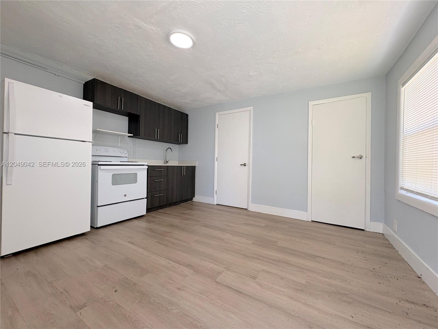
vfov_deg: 85.7
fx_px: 177
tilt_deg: +0.4
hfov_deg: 102.1
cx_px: 219
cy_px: 164
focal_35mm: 14
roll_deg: +0.0
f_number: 2.2
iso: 200
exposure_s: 1/120
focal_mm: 2.22
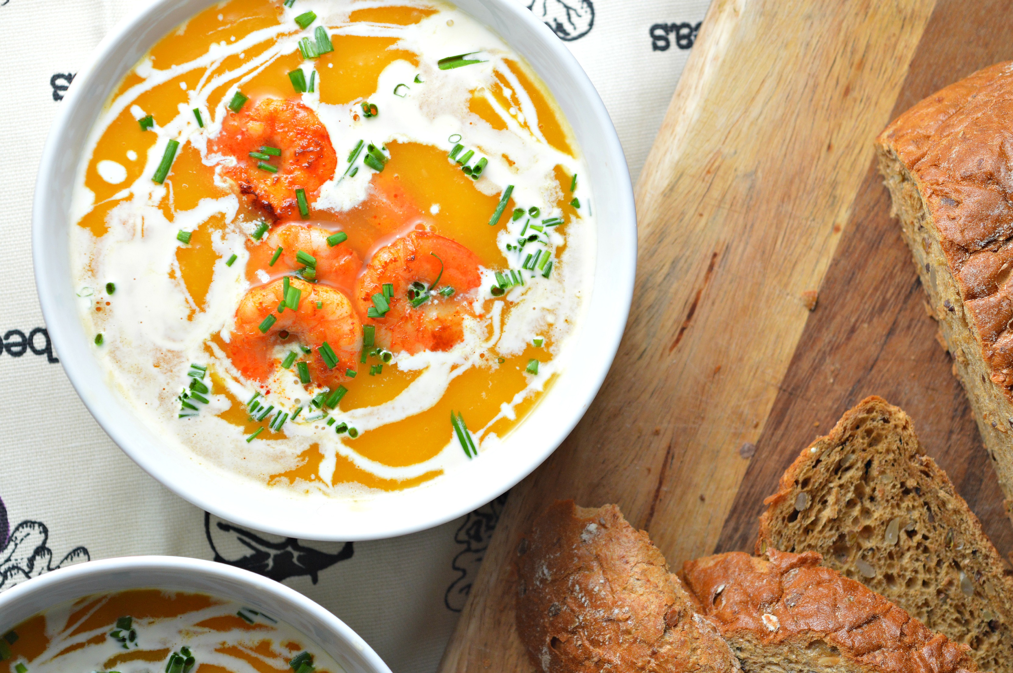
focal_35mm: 82
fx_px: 2319
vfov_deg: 16.5
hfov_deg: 24.6
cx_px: 506
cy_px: 336
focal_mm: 55
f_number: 5.6
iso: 400
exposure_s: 1/100
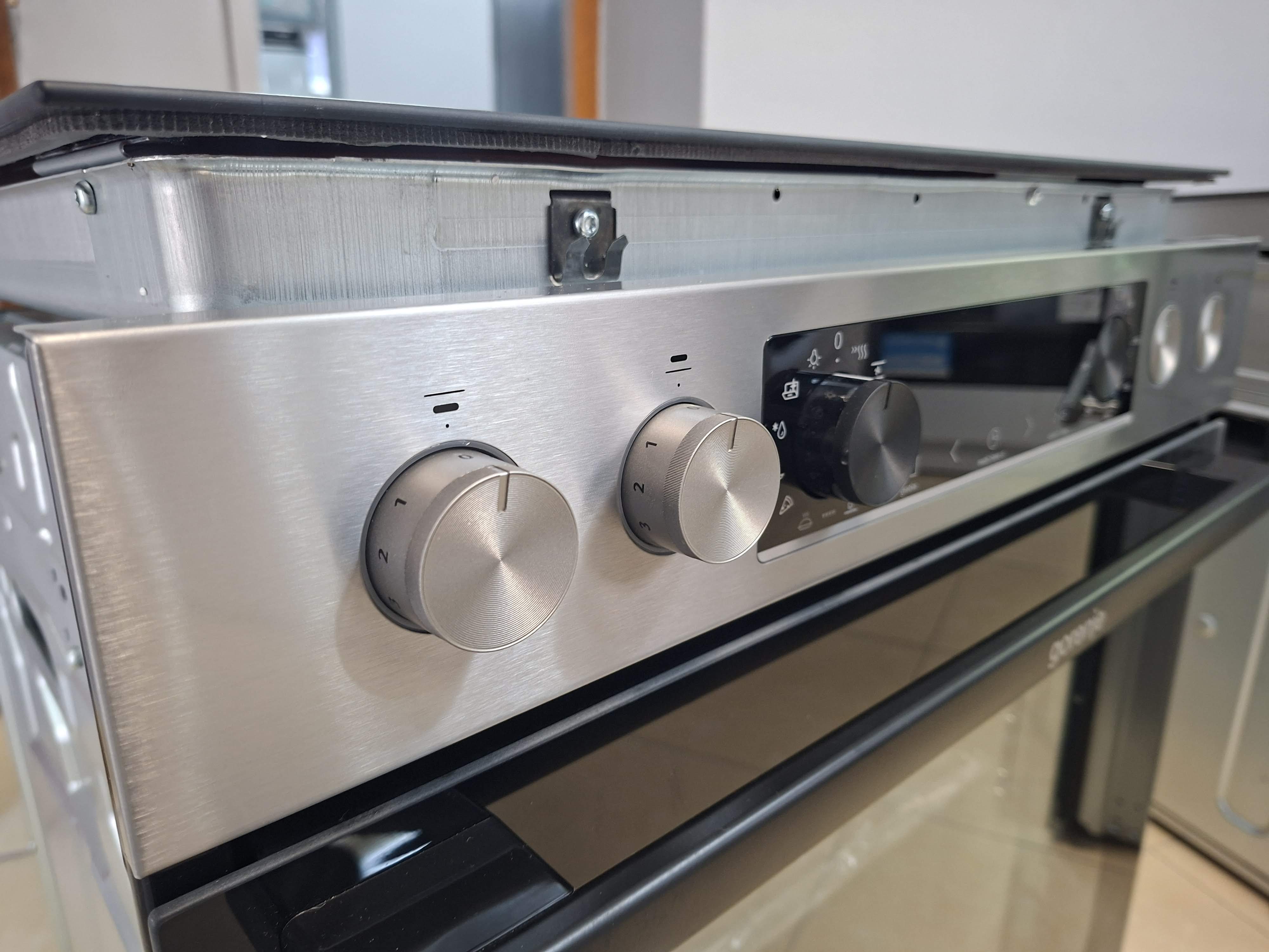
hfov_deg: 73.9
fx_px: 843
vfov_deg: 58.9
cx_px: 634
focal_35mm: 23
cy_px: 476
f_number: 1.8
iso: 400
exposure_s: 1/33
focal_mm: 5.54
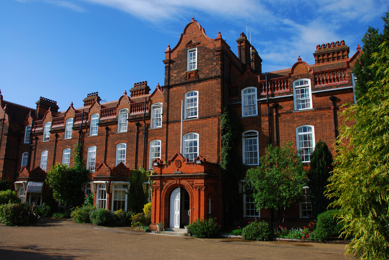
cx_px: 194
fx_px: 292
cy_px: 130
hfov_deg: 67.3
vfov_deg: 48.0
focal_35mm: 27
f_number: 8
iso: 100
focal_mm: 18
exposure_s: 1/200
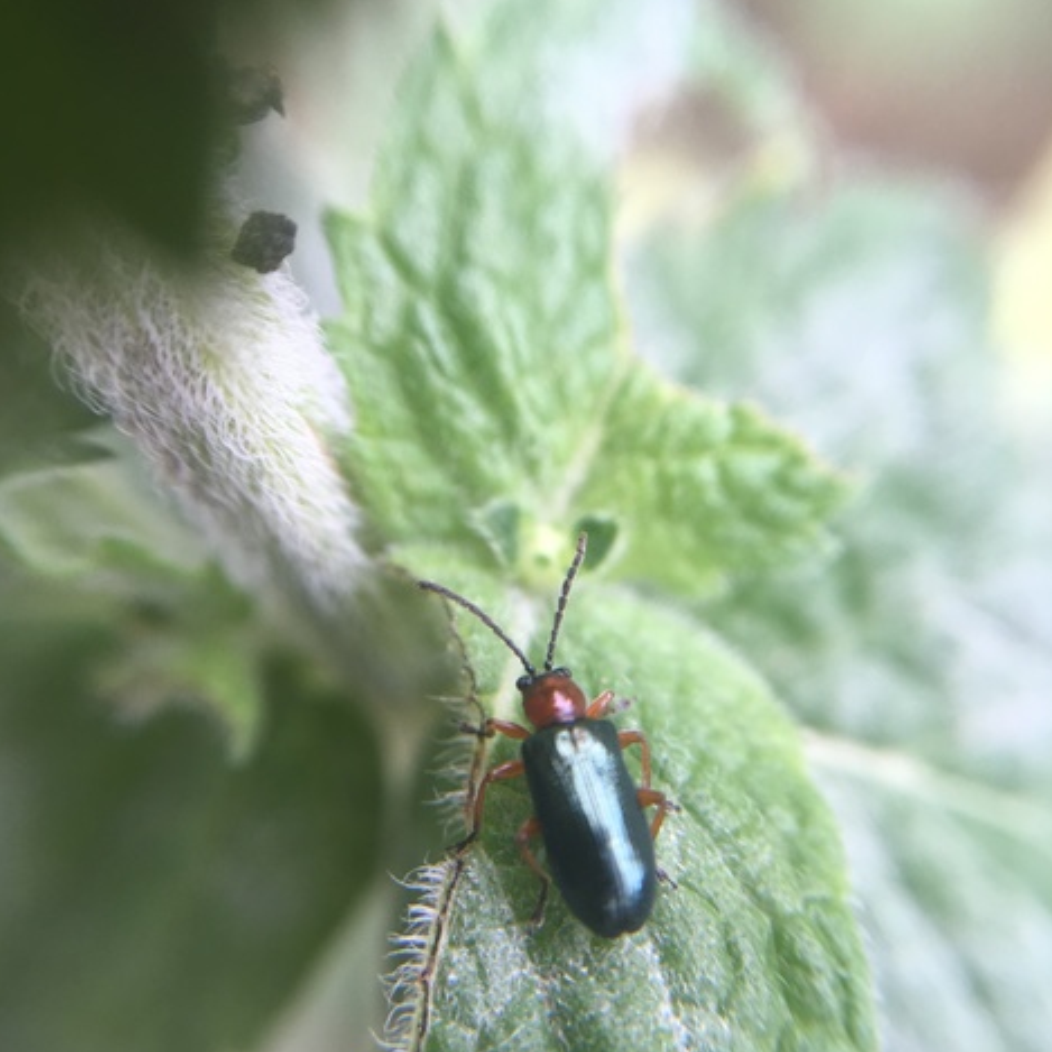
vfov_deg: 47.0
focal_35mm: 35
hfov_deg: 47.2
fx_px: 1203
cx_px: 529
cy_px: 630
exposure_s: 1/100
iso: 40
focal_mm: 4.15
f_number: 2.2
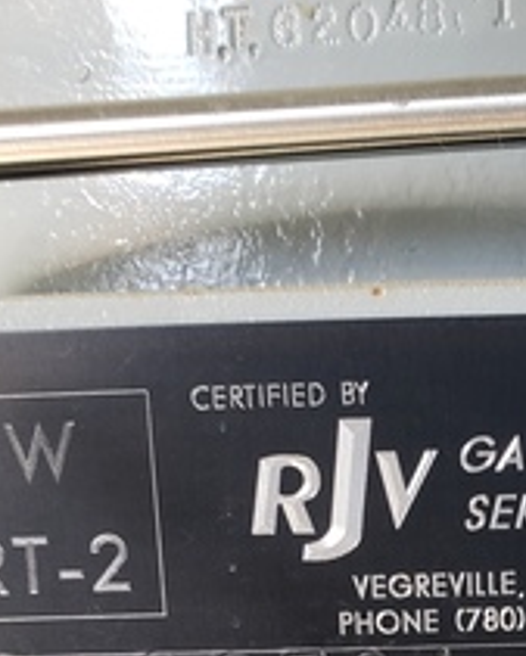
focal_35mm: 64
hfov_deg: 23.3
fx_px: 1245
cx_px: 458
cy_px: 785
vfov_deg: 26.3
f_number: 2.4
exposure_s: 1/50
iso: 125
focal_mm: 4.3
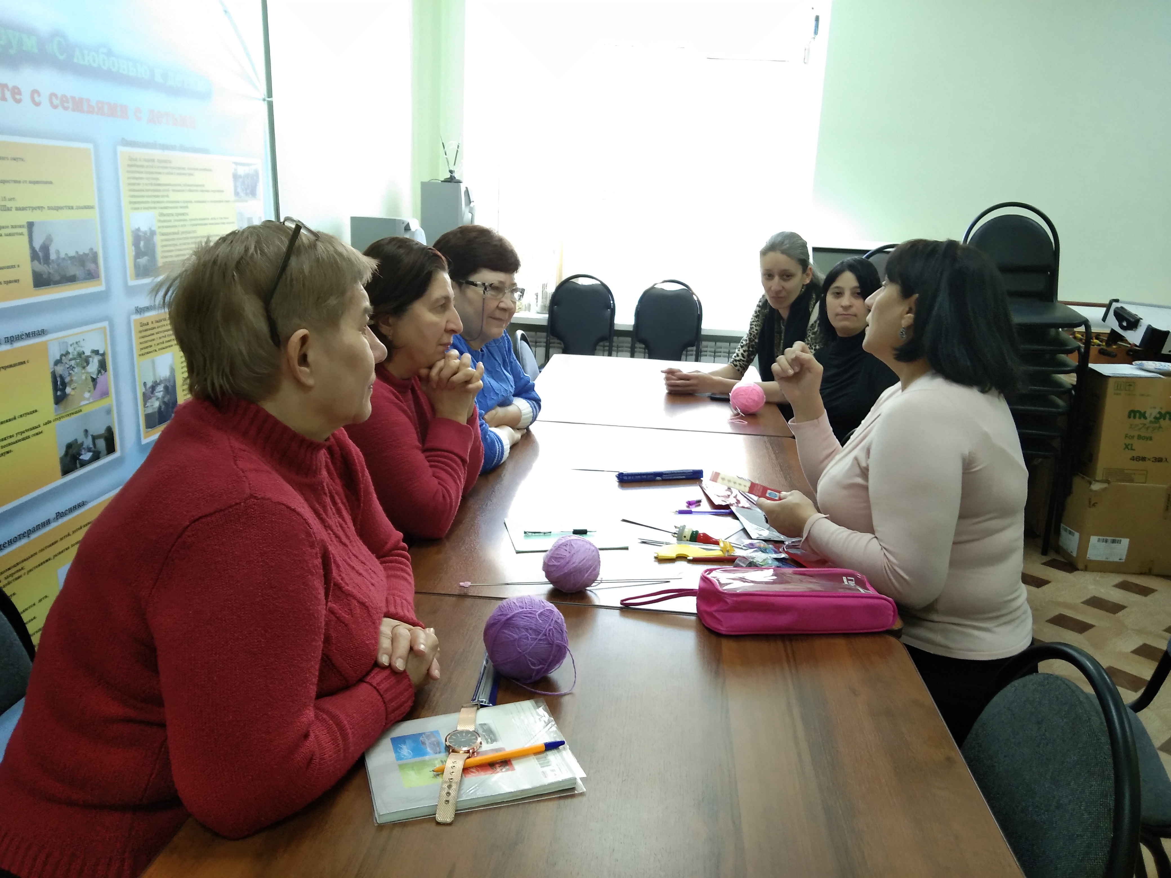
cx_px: 586
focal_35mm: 31
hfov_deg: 58.4
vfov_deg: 45.4
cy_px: 439
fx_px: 1049
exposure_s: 1/33
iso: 236
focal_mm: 3.69
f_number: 2.2
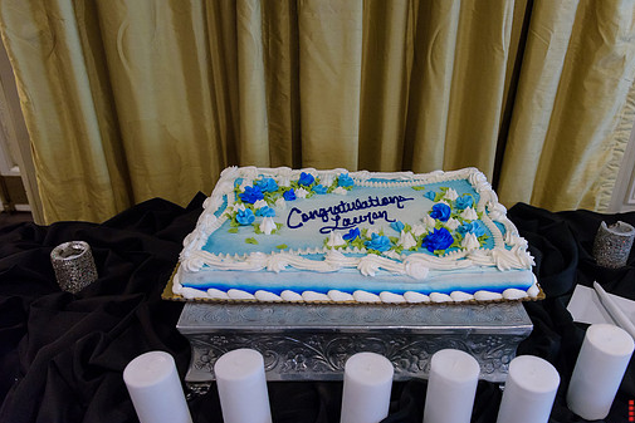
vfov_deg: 42.3
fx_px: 547
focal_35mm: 31
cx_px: 353
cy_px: 223
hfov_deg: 60.1
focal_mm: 27
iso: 1600
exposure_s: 1/125
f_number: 3.2
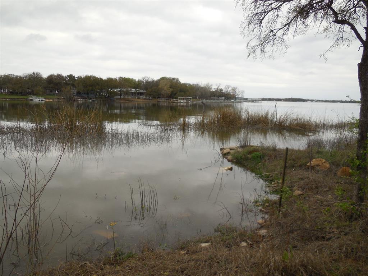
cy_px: 138
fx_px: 266
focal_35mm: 25
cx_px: 184
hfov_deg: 69.4
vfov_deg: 54.9
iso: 125
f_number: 3.1
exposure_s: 1/640
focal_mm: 4.5
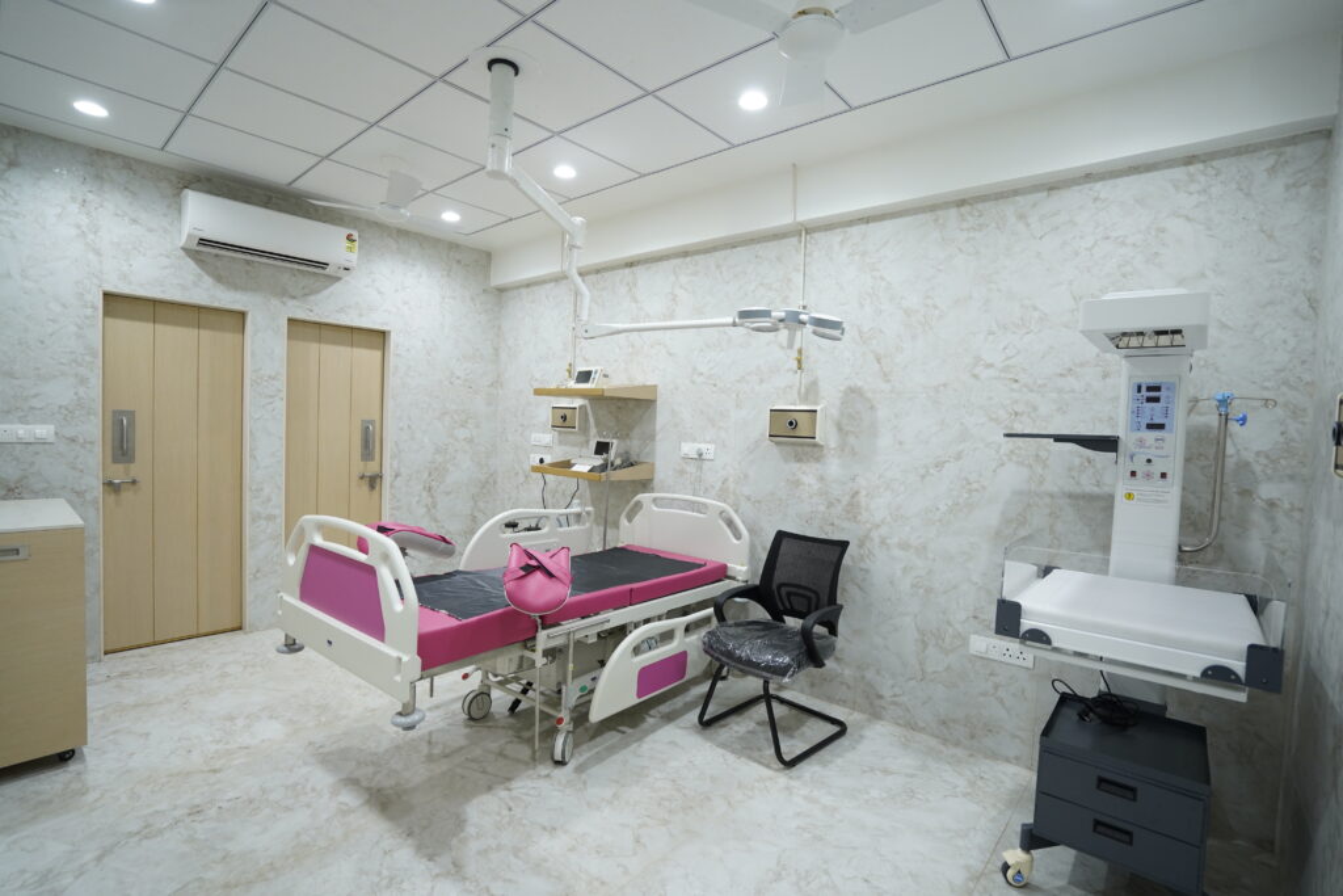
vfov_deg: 73.8
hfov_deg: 96.7
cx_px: 672
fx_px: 597
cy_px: 448
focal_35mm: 16
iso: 1600
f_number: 4
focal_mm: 16
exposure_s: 1/100
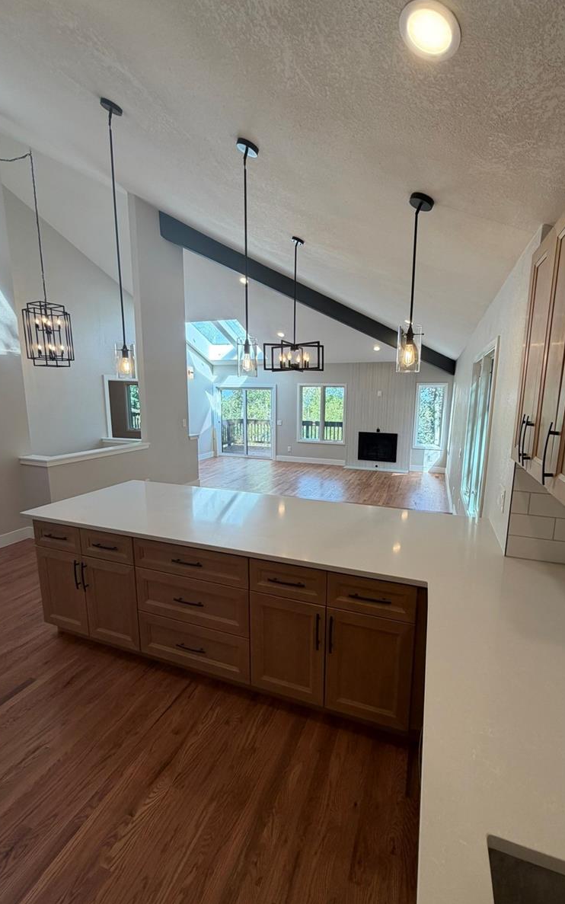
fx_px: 370
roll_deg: -0.5
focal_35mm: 15
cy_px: 455
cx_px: 308
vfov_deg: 101.5
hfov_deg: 74.6
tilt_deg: -8.5
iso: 80
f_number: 2.2
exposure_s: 1/120
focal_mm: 2.22
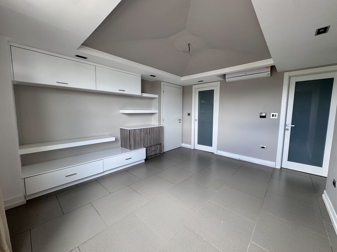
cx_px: 168
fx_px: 136
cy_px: 126
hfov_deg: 102.1
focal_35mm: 14
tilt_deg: -6.8
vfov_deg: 85.7
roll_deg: -0.5
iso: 125
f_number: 2.2
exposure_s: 1/99
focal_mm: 2.22
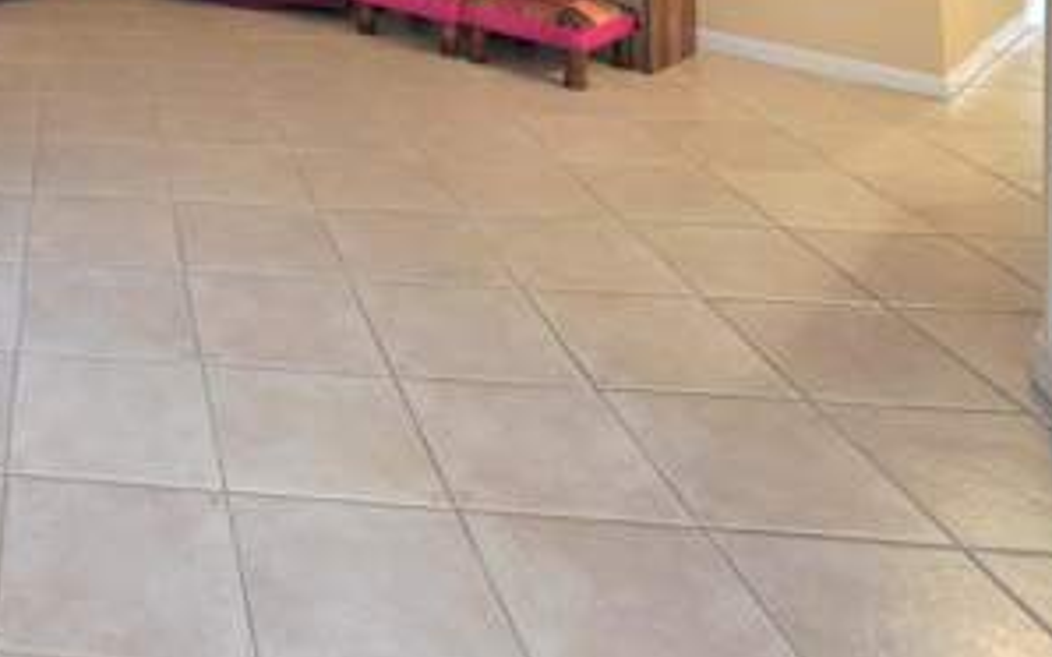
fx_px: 1060
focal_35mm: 37
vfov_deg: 26.5
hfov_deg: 42.5
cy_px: -290
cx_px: -81
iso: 320
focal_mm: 2.2
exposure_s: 1/120
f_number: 1.9
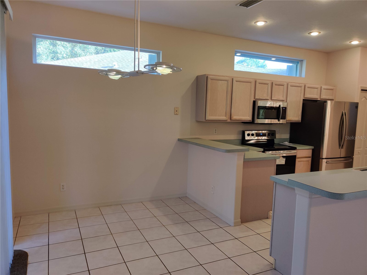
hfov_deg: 65.3
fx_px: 286
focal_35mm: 27
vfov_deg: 51.4
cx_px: 184
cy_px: 138
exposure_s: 1/100
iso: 160
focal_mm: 4.75
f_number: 1.65
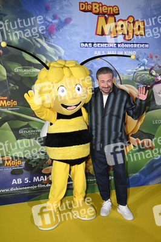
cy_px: 121
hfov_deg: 38.8
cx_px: 80
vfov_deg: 55.8
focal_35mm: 34
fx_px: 228
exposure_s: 1/125
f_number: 6.3
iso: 800
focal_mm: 34
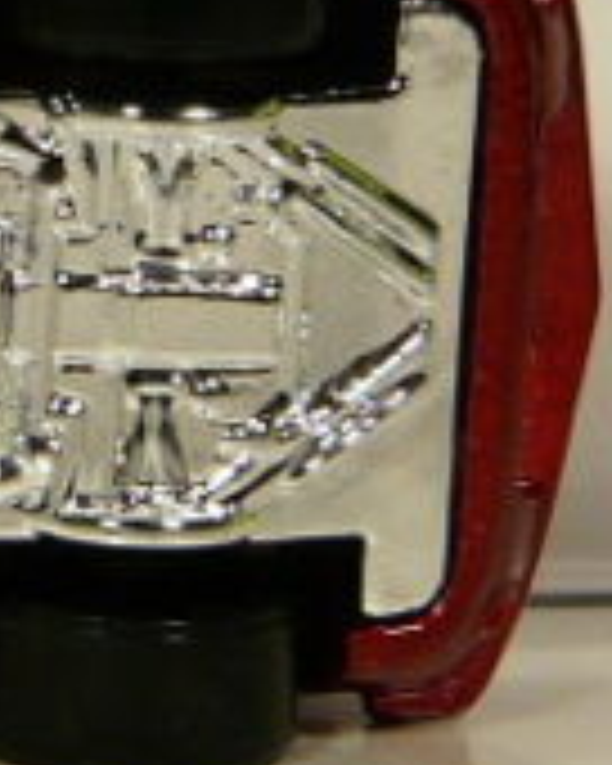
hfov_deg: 8.4
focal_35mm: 176
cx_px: -540
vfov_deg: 10.9
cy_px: 153
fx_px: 3985
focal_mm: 5.2
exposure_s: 1/100
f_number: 3.6
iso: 100
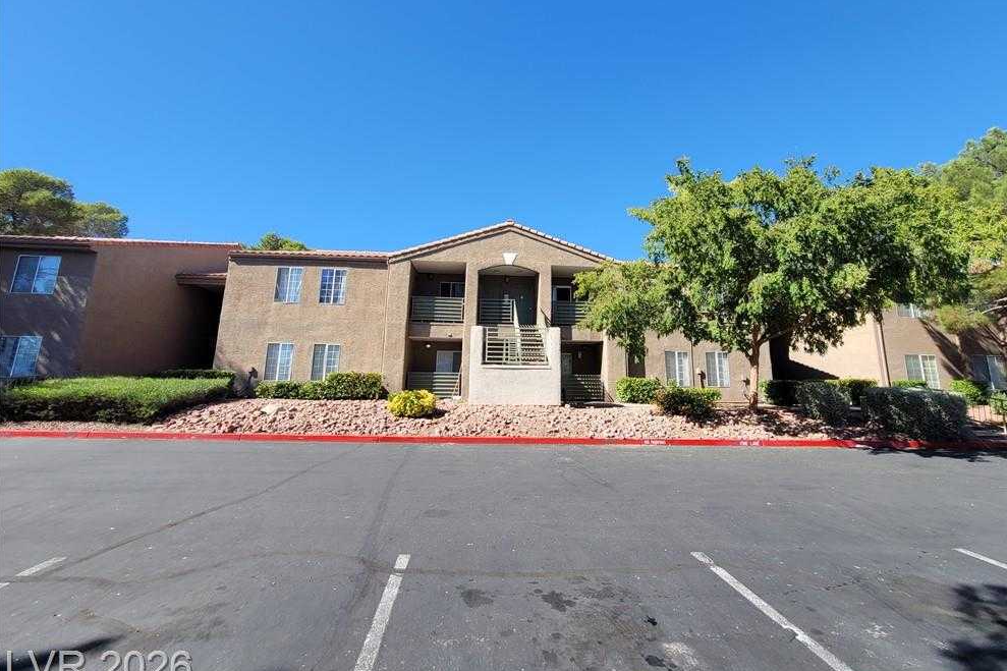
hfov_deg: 104.2
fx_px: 392
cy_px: 306
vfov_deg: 81.0
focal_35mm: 14
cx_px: 518
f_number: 2.2
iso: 64
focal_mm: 2.2
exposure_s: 1/970
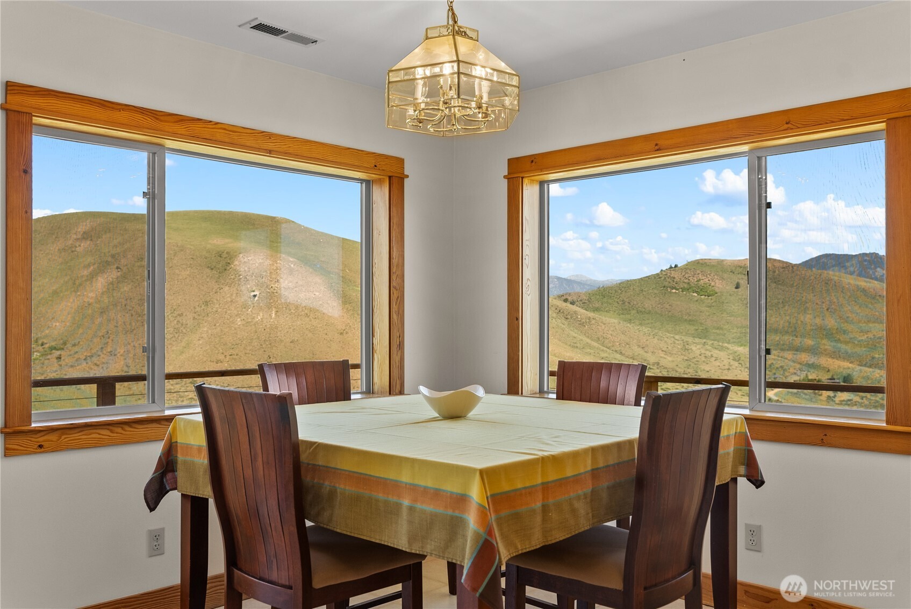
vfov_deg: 43.0
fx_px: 772
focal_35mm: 30
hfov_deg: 61.1
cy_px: 304
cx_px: 456
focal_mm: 30.5
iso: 400
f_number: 4
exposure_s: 1/50
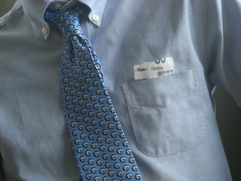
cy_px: 90
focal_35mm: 105
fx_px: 731
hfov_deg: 18.7
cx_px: 120
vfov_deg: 14.1
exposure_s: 1/52
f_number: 4.7
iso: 81
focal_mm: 17.1
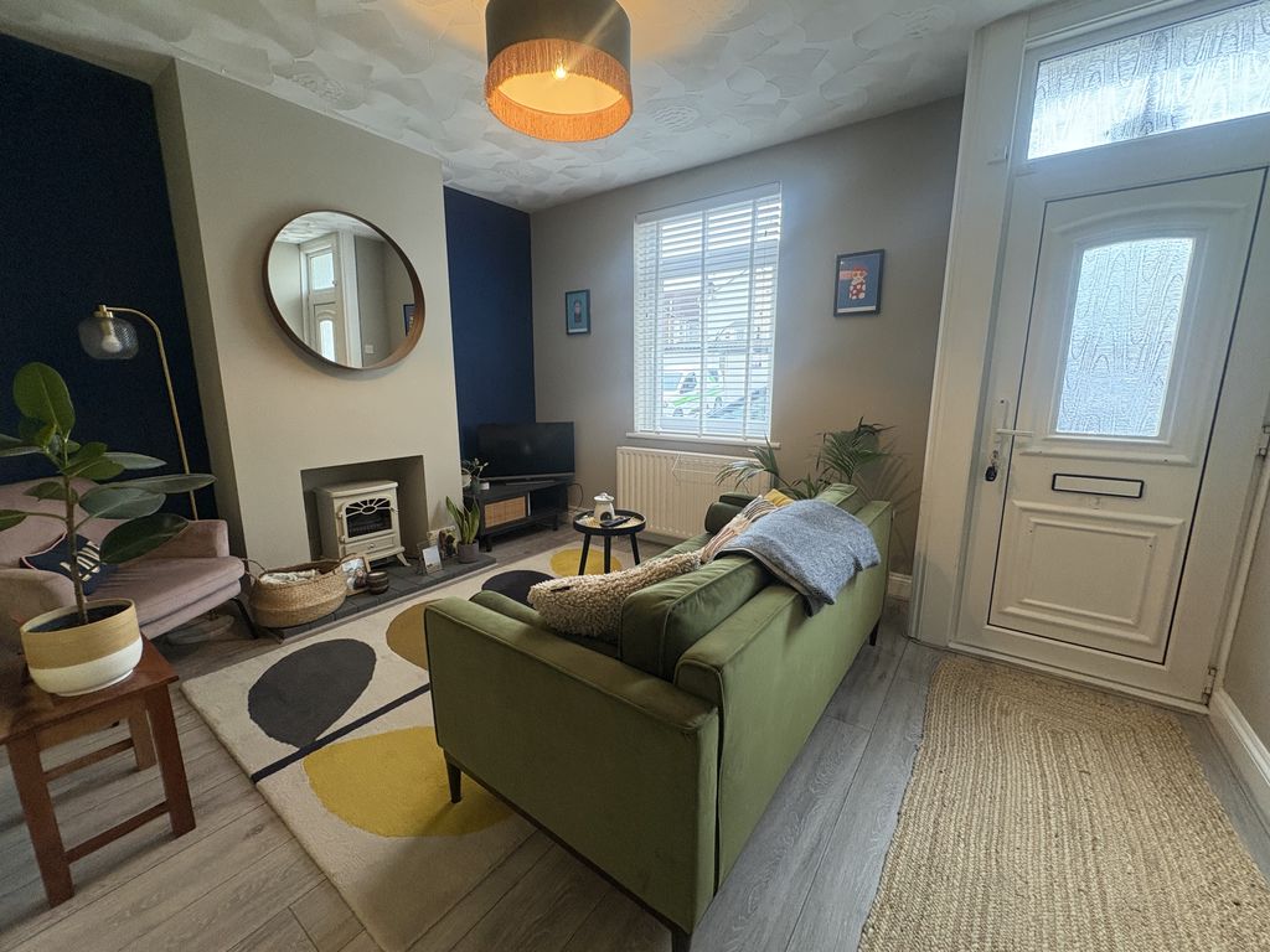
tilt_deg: -9.5
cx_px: 635
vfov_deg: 85.7
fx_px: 514
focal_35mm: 14
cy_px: 476
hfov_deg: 102.1
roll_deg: +0.7
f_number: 2.2
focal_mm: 2.22
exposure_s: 1/60
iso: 400
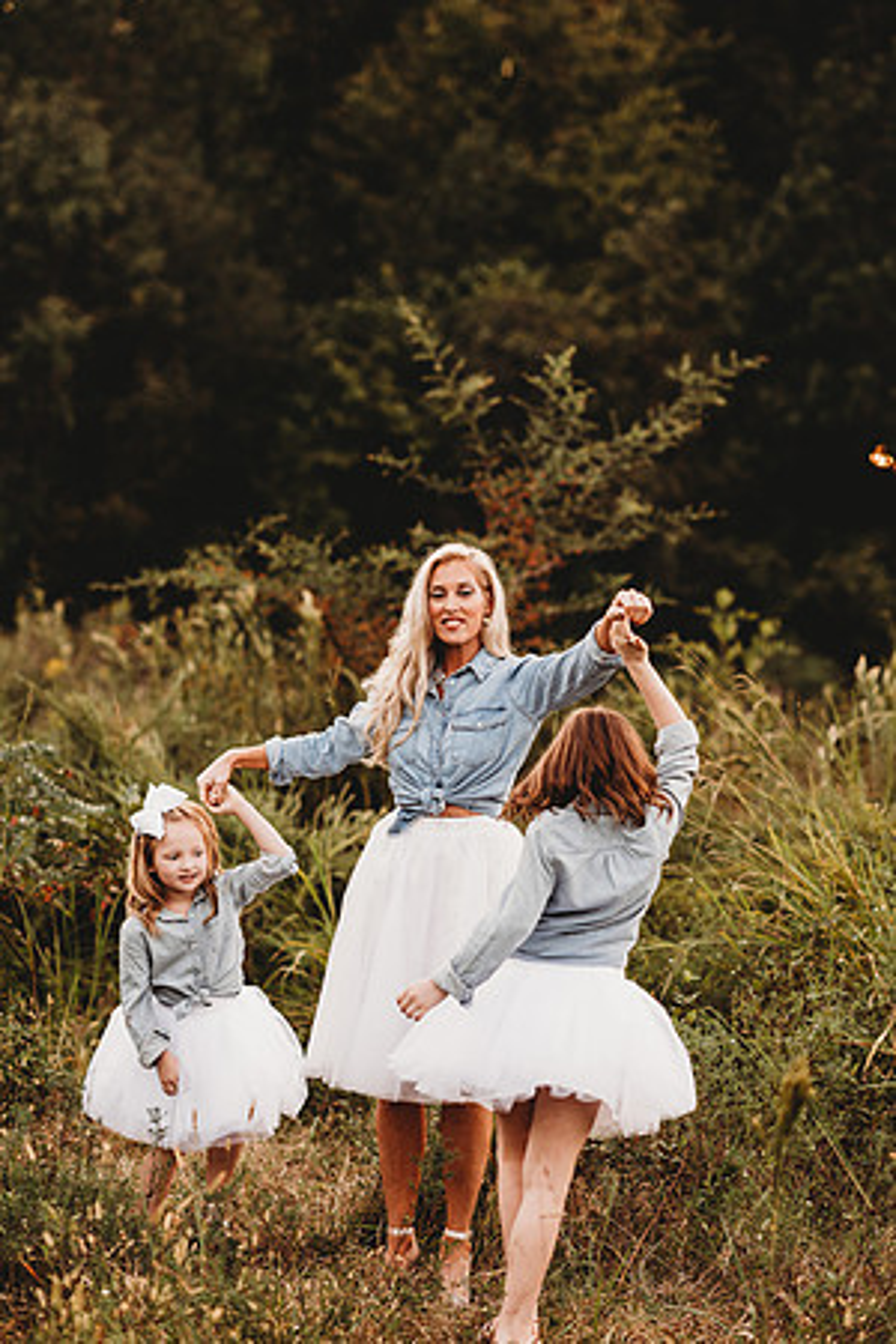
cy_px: 672
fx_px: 3173
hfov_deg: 16.1
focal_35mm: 85
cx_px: 448
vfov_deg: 23.9
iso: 125
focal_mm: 85
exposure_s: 1/200
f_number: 2.2
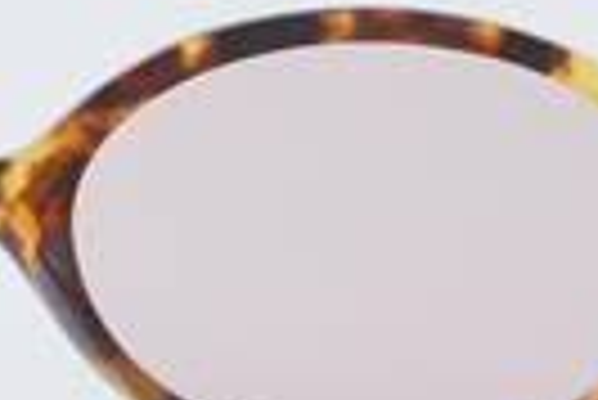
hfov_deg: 8.3
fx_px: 4116
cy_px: 238
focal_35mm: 248
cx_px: -40
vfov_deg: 5.6
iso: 100
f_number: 32
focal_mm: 55
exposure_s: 1/3
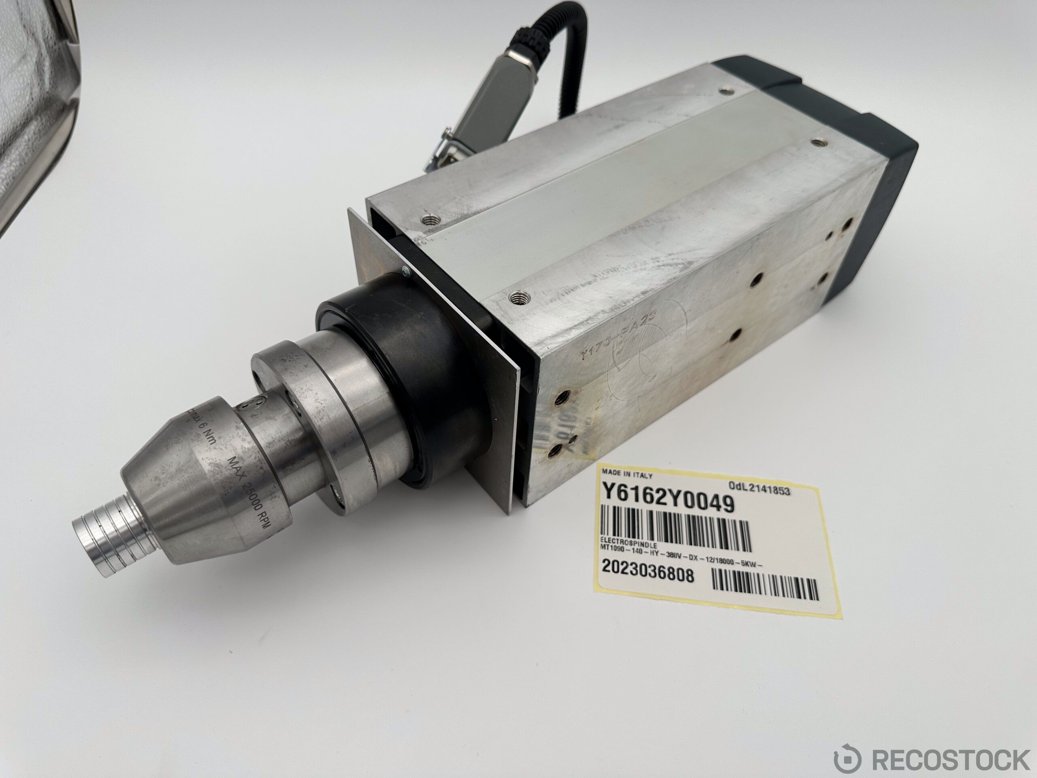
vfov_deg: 56.8
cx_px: 518
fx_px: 719
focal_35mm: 24
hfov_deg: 71.6
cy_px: 389
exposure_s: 1/1227
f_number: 1.78
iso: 80
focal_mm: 6.86
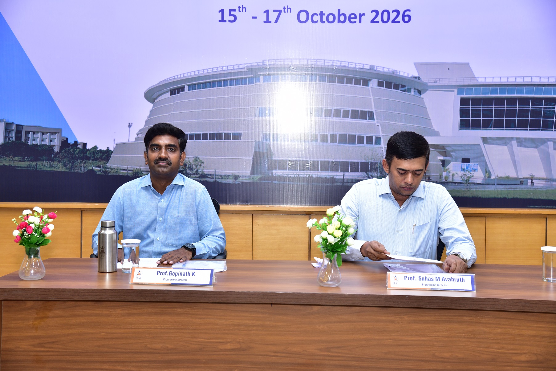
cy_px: 186
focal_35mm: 55
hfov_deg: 36.2
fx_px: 850
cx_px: 278
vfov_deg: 24.6
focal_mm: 55
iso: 1250
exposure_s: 1/125
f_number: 5
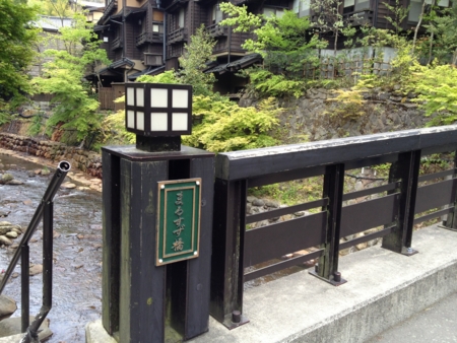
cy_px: 172
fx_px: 462
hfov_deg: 52.6
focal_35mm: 35
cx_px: 228
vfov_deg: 40.7
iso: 50
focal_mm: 4.28
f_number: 2.4
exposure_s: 1/150
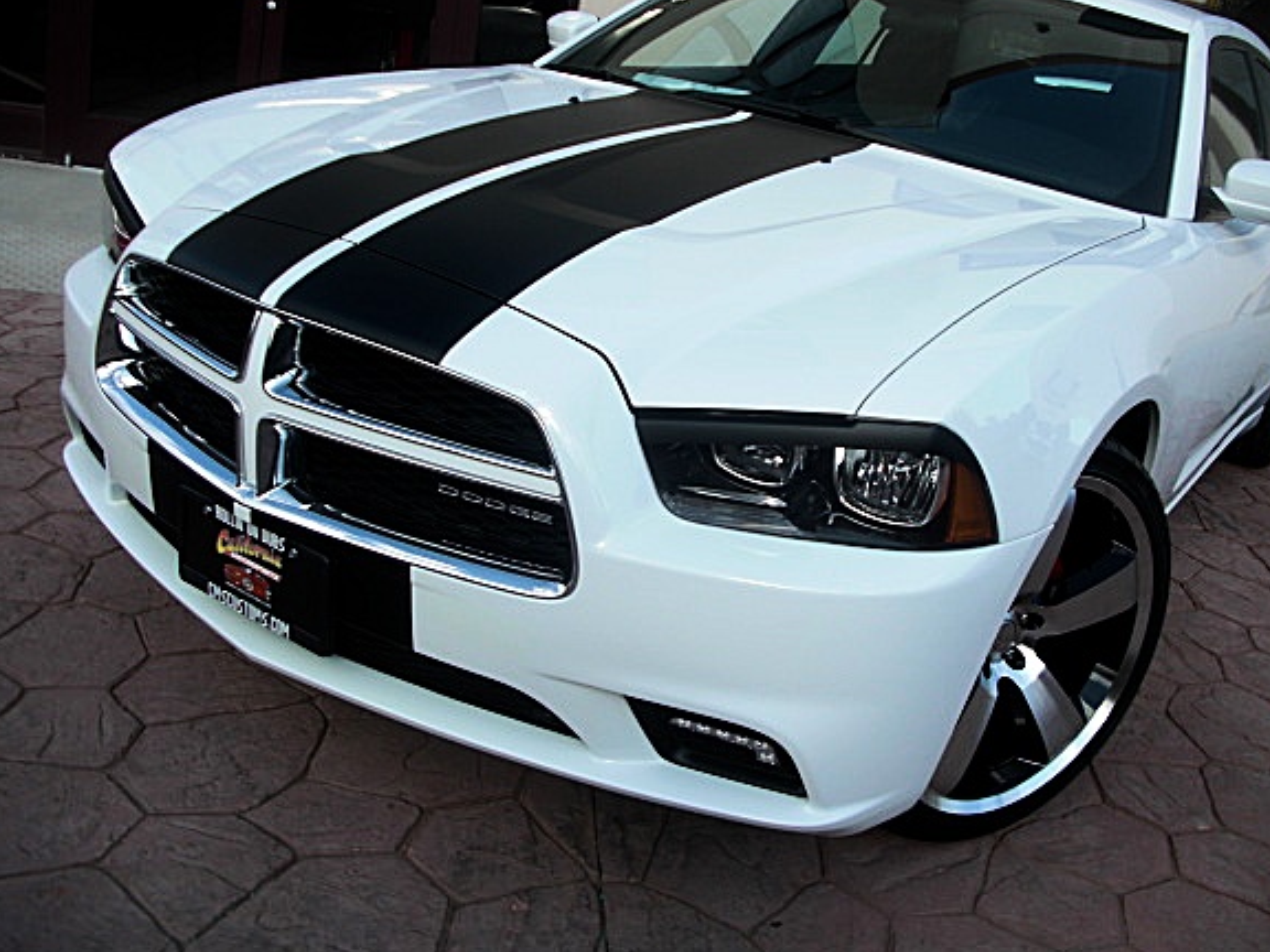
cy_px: 436
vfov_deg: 35.9
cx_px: 695
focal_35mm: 40
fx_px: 1468
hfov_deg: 46.7
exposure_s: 1/500
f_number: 2.8
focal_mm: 6.3
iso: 50
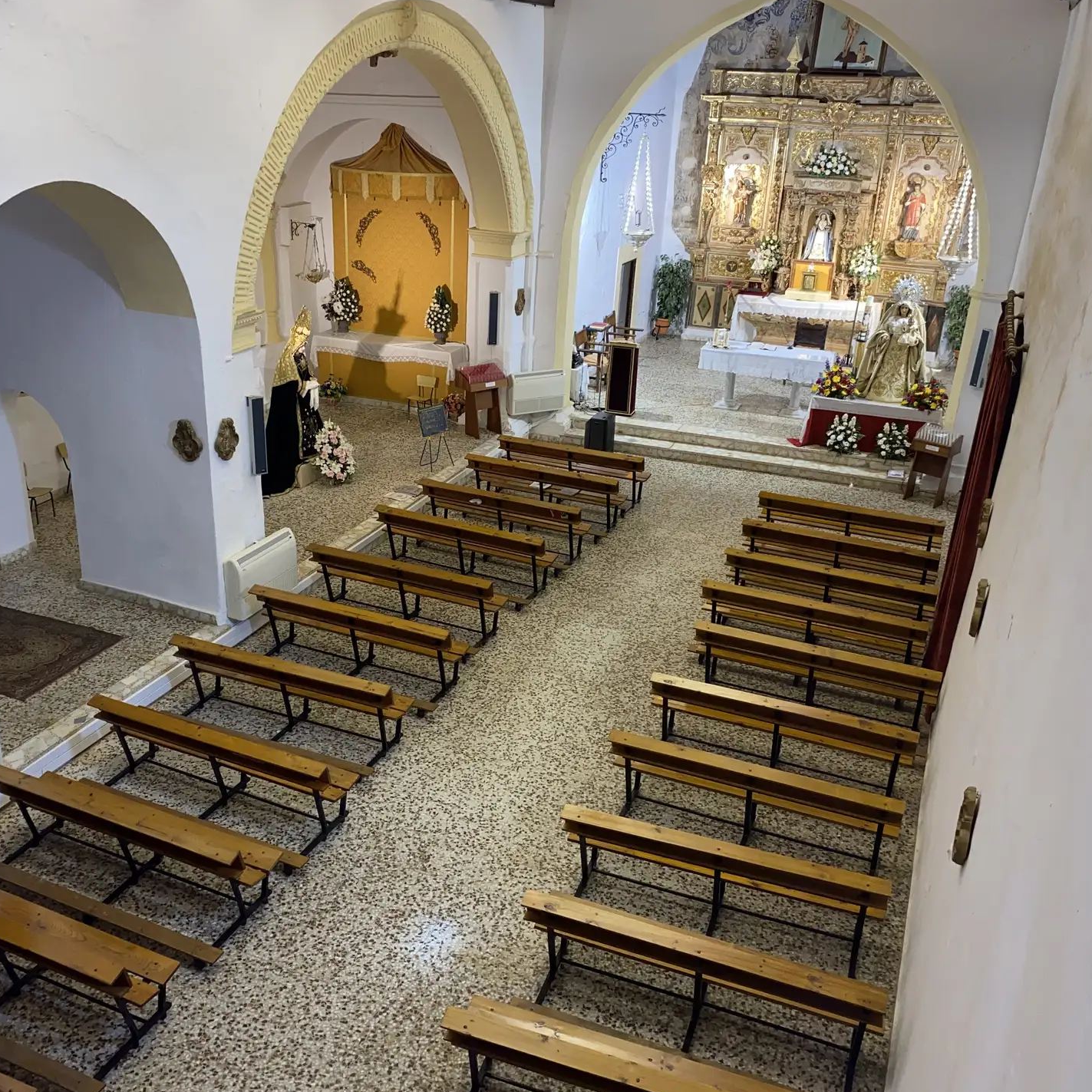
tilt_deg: -23.7
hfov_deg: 52.4
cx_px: 484
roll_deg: -2.3
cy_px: 549
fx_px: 1106
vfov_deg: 52.5
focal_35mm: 31
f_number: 1.8
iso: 32
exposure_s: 1/25
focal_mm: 4.25
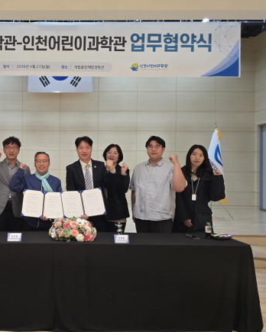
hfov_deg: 44.9
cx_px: 54
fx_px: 305
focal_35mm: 31
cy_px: 169
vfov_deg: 57.2
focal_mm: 6.3
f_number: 1.7
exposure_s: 1/120
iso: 500
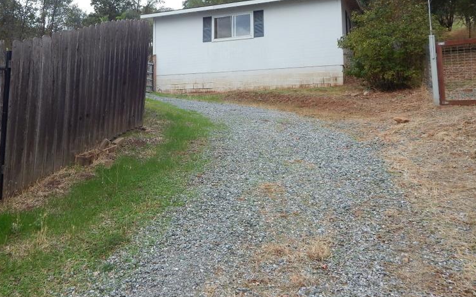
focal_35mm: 32
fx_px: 415
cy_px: 78
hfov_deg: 58.2
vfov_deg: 38.5
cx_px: 156
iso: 125
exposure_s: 1/800
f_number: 3
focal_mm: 4
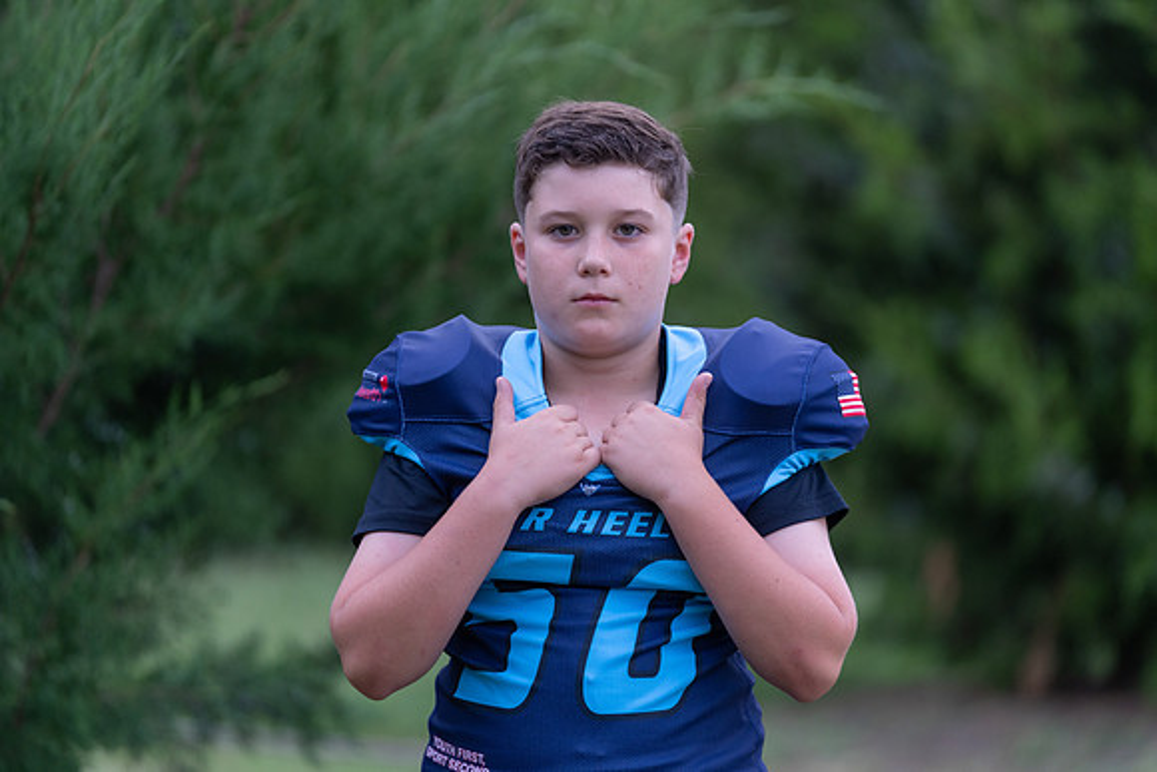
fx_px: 5368
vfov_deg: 8.2
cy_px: 386
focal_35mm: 167
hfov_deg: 12.3
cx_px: 578
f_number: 2.8
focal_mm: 167
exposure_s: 1/320
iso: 640
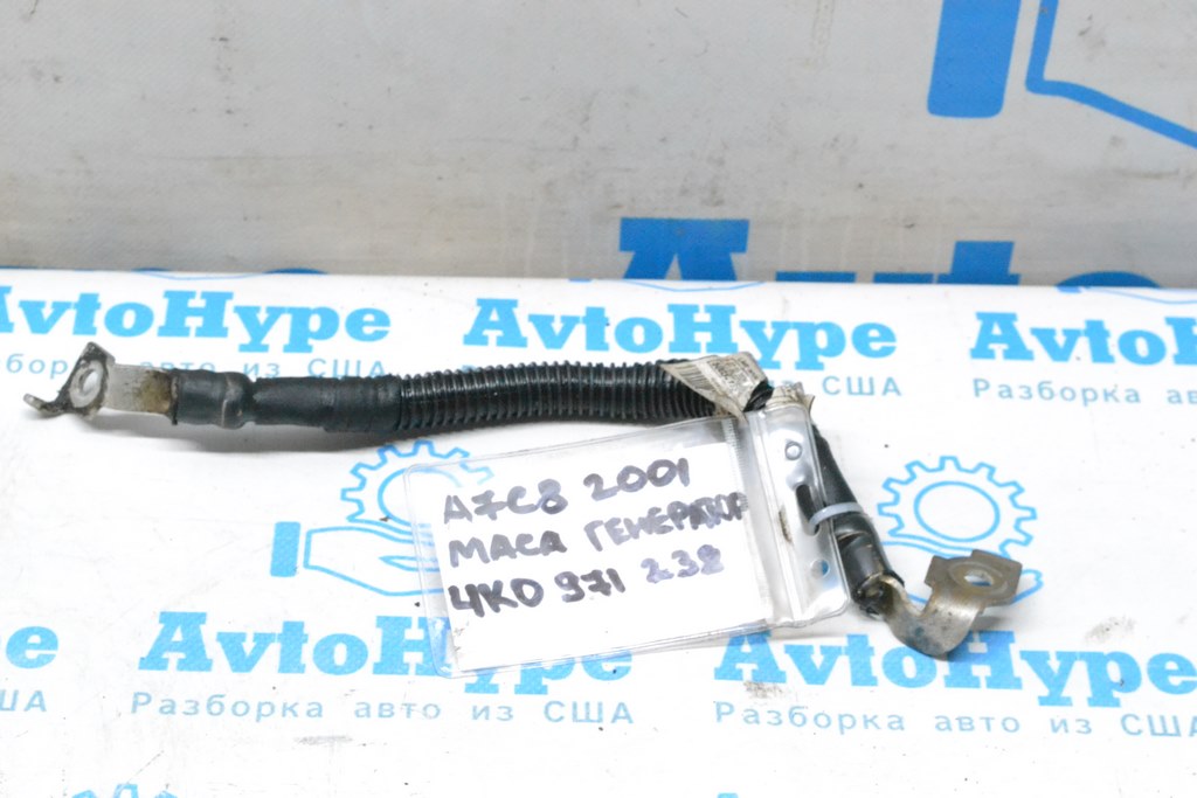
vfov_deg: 16.6
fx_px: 2743
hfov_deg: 24.6
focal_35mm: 82
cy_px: 399
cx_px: 598
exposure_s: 1/125
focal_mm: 55
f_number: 10
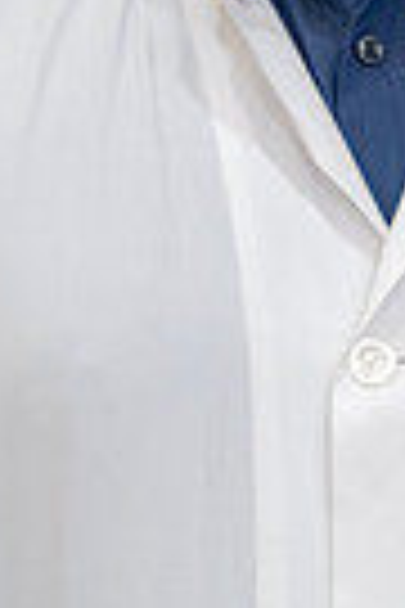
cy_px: -266
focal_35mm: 534
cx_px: 400
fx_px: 9011
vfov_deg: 3.8
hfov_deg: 2.6
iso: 5000
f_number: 4
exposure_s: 1/80
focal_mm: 160
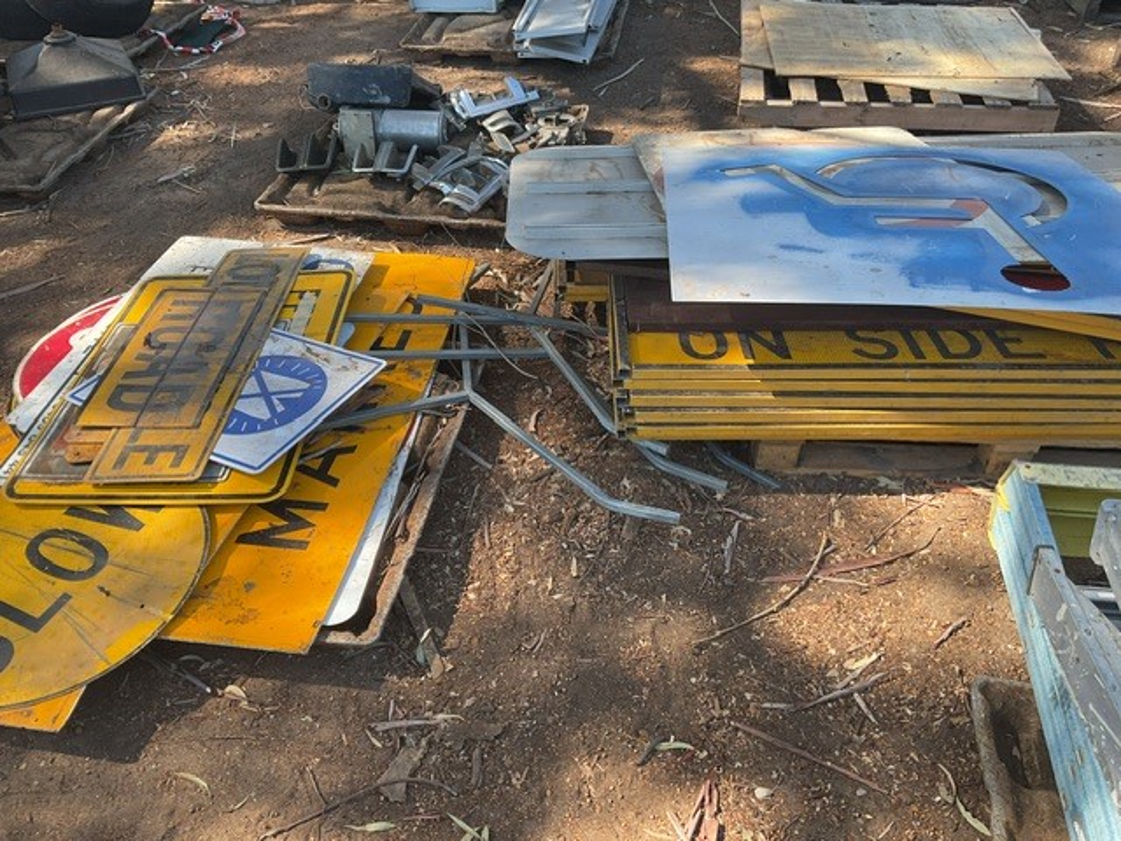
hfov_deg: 61.7
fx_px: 939
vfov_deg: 48.2
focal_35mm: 29
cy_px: 420
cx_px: 560
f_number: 1.8
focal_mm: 3
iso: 16
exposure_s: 1/355
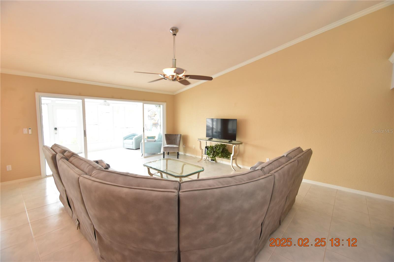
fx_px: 164
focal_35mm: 15
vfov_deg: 77.3
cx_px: 197
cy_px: 131
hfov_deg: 100.4
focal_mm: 10
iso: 800
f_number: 4
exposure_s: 1/60
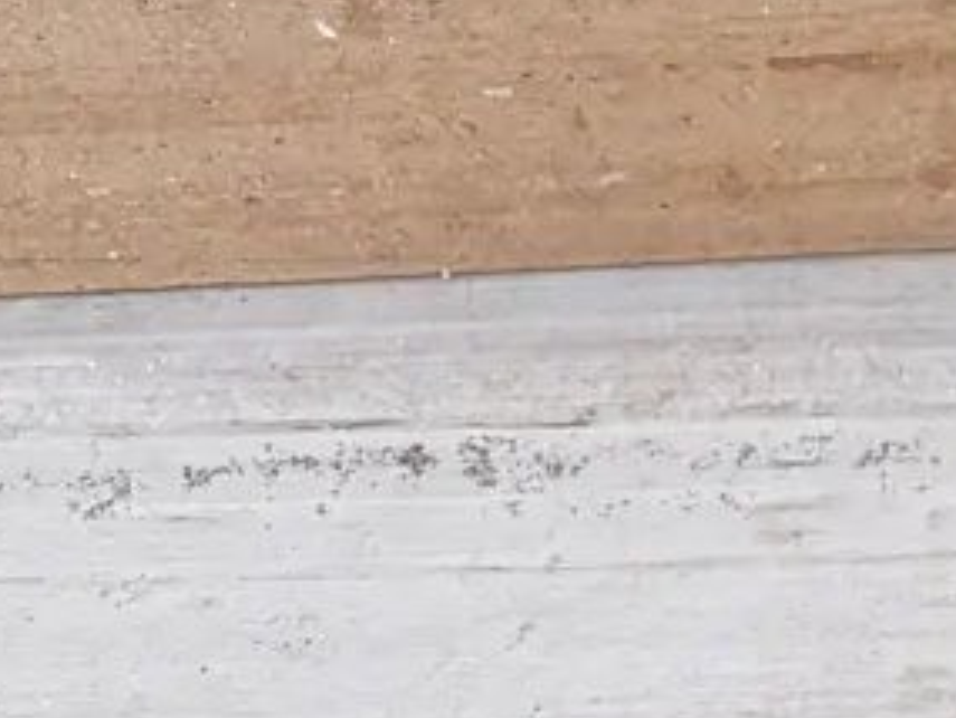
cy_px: -795
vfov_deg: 8.0
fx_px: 4835
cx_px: 2824
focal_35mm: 175
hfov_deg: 9.2
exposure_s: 1/430
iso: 50
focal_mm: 5.96
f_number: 1.6
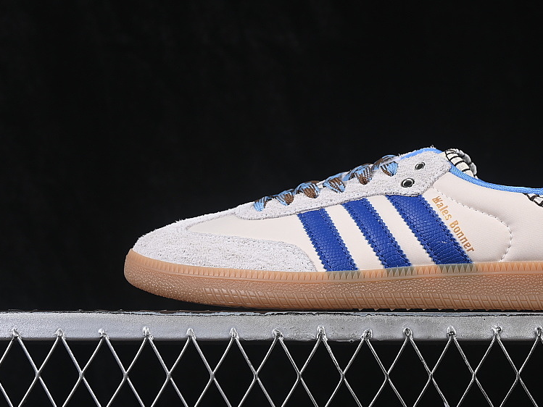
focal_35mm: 104
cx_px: 374
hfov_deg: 18.8
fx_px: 1632
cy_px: 151
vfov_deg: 14.2
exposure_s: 1/80
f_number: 8
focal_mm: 50
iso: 160
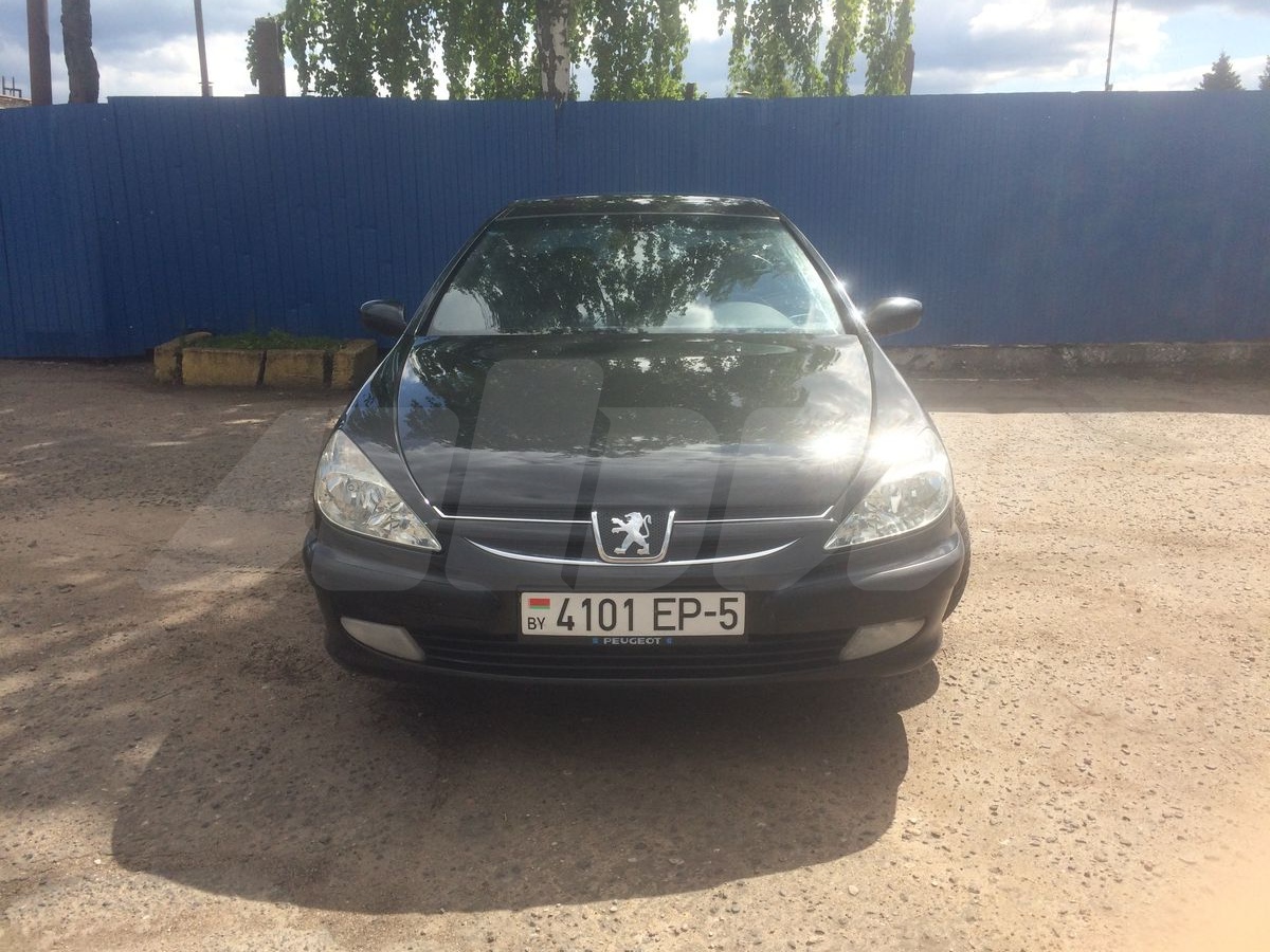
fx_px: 1064
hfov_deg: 61.7
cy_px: 476
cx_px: 635
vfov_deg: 48.2
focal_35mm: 29
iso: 32
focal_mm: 4.15
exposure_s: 1/1866
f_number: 2.2
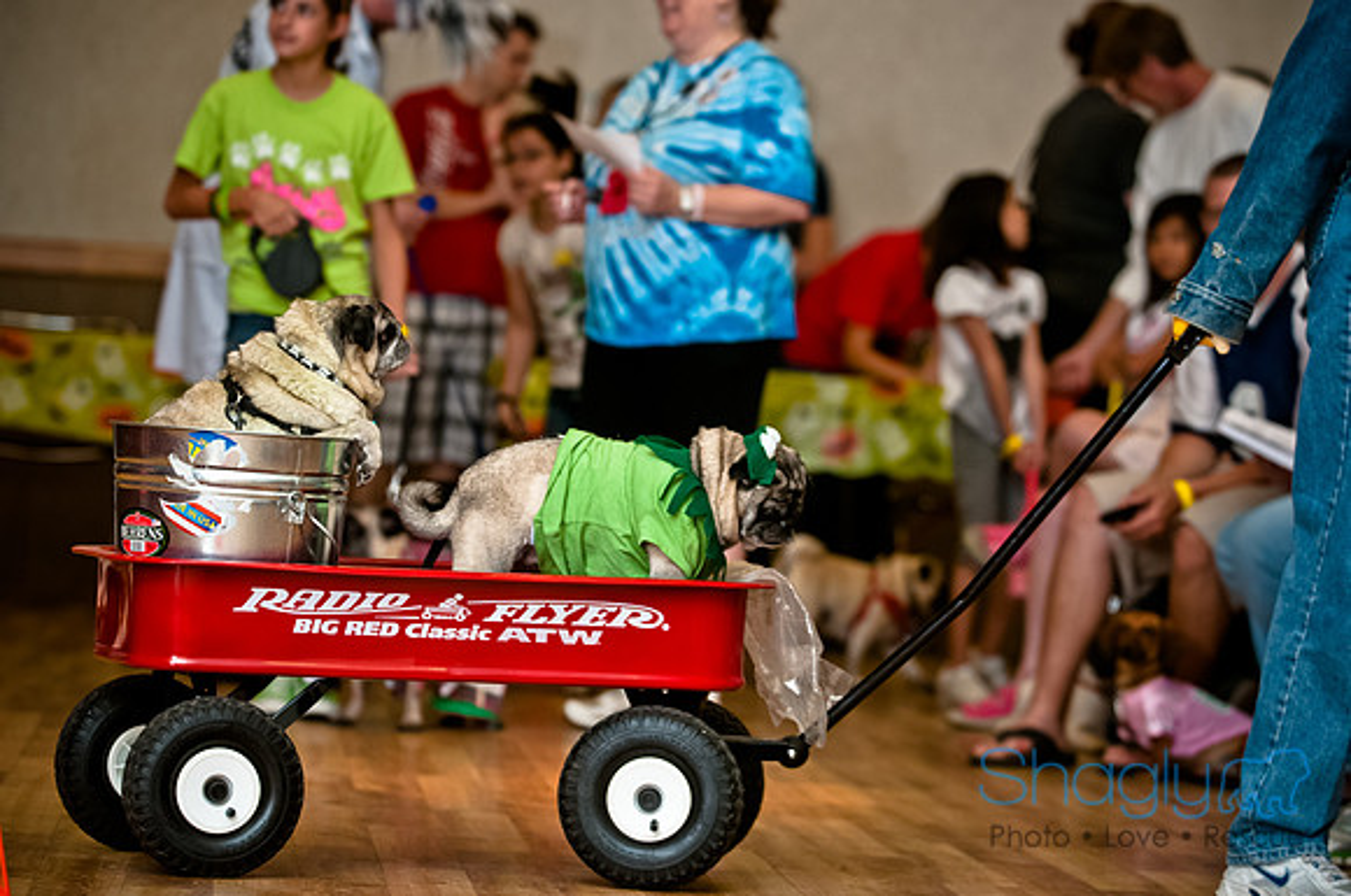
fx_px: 5902
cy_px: 448
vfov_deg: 8.7
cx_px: 676
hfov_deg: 13.1
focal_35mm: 158
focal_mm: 105
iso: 200
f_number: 2.8
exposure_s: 1/200
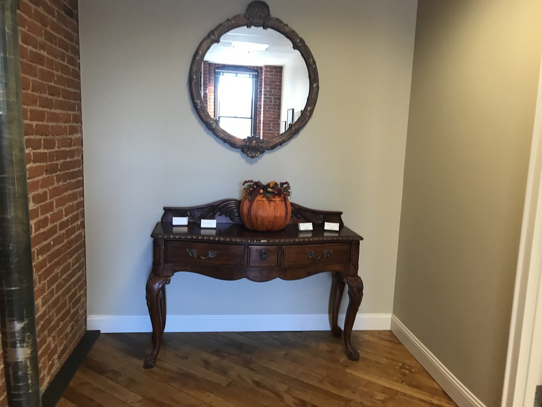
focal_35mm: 28
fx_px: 438
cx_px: 271
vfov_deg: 49.7
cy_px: 204
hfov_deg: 63.4
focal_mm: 3.99
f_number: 1.8
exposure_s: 1/20
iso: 40
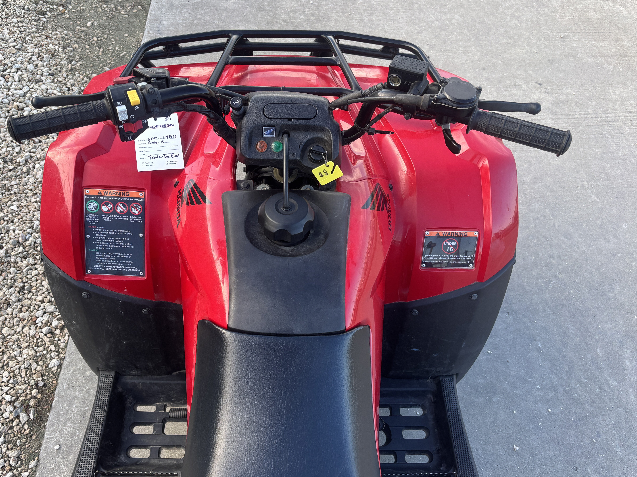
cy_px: 251
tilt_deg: -53.5
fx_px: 570
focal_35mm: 31
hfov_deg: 58.2
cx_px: 282
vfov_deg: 45.4
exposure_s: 1/205
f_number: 1.6
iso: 40
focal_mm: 5.96
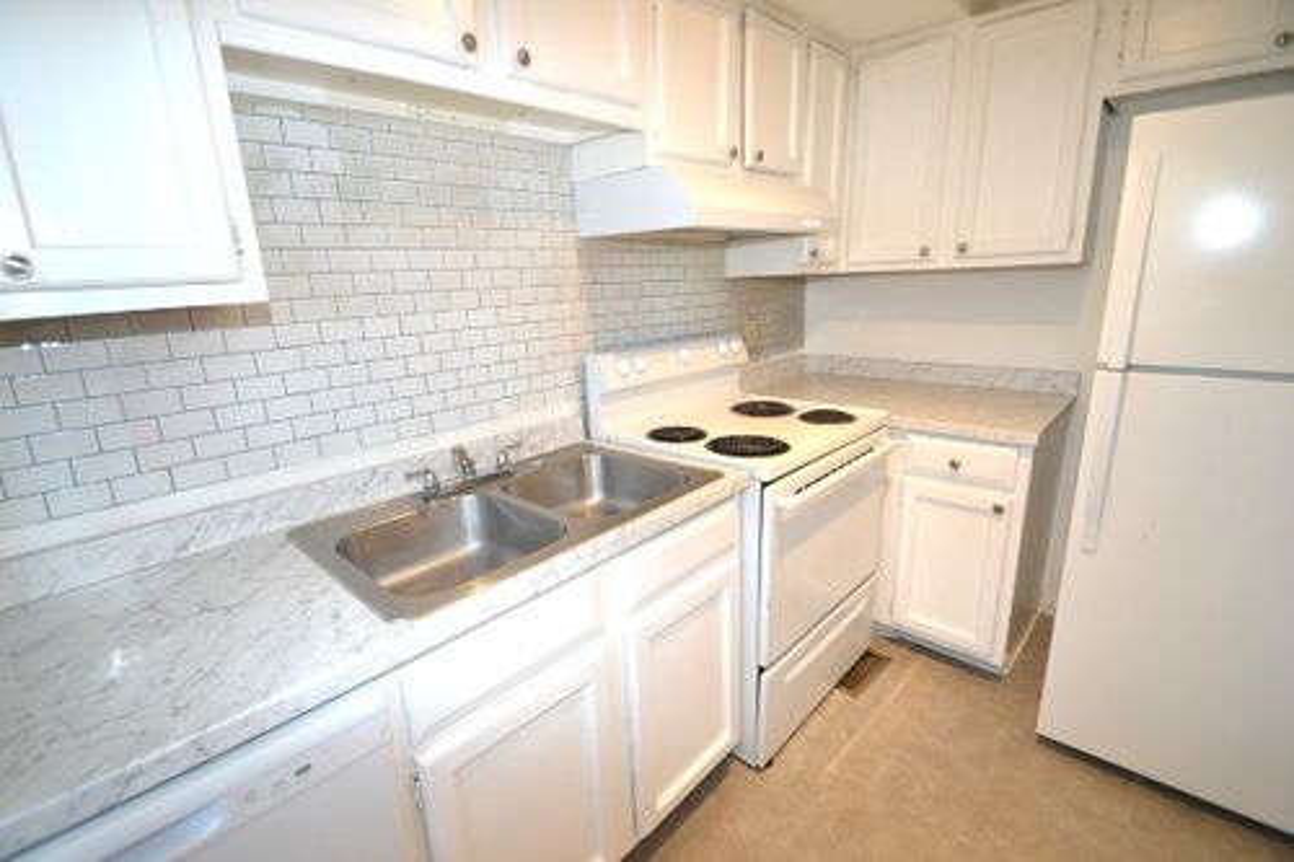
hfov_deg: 100.4
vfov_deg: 77.3
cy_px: 431
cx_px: 647
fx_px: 539
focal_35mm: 15
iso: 450
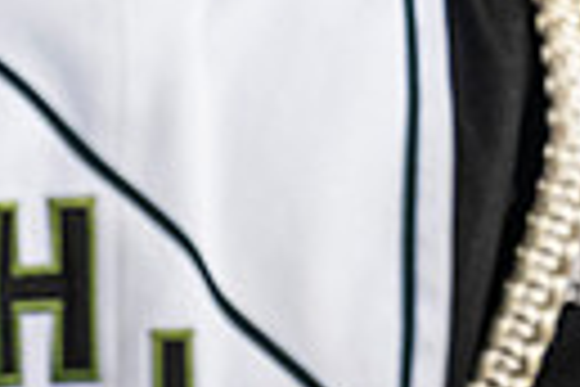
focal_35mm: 314
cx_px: 508
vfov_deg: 4.3
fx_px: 5058
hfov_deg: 6.6
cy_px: -299
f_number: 3.2
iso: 2000
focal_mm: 70
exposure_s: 1/500
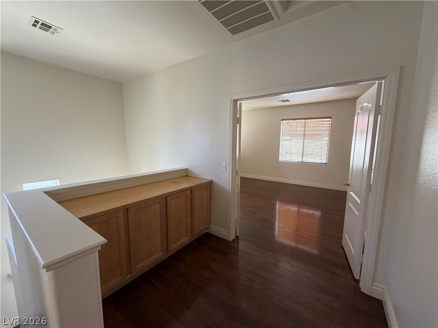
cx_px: 219
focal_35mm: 14
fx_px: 177
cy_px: 164
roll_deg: -0.3
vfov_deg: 85.7
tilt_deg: -6.4
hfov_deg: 102.1
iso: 320
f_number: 2.2
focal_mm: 2.22
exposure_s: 1/87
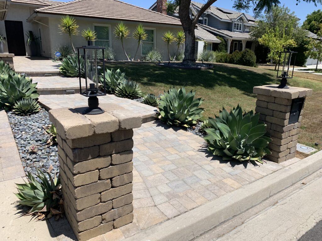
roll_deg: -1.1
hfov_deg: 67.3
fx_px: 242
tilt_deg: -14.4
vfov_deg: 53.1
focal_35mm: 26
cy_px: 120
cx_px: 161
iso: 25
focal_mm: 4.25
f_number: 1.8
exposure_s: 1/2257
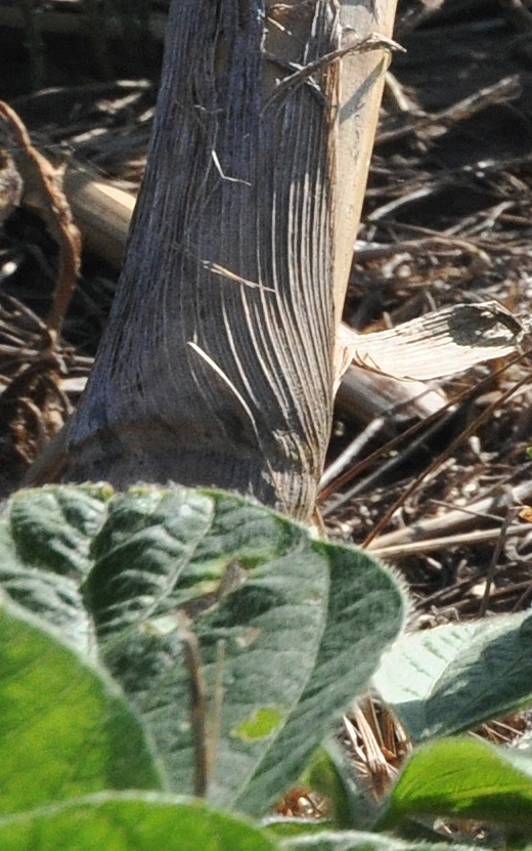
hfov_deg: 8.0
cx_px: 1888
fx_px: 2920
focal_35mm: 126
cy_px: 158
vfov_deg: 16.4
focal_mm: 16
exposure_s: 1/640
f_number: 13
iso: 800
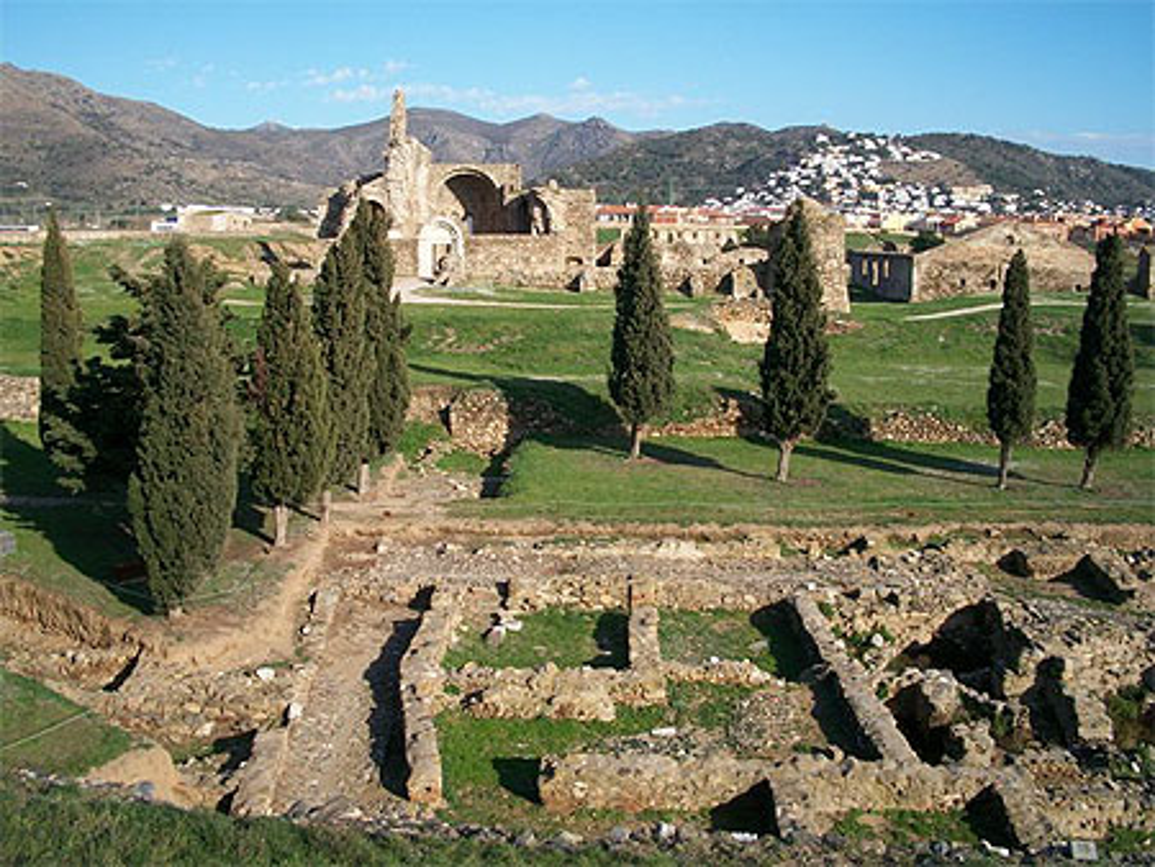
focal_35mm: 35
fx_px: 1168
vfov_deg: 40.7
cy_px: 434
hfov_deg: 52.6
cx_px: 578
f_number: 5.6
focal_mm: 6.3
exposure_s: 1/320
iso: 80
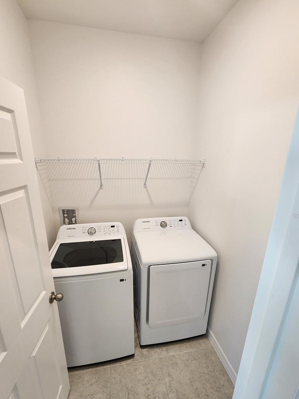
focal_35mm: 15
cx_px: 148
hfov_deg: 81.7
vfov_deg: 98.0
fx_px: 173
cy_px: 216
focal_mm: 2.2
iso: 160
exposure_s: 1/60
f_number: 2.2
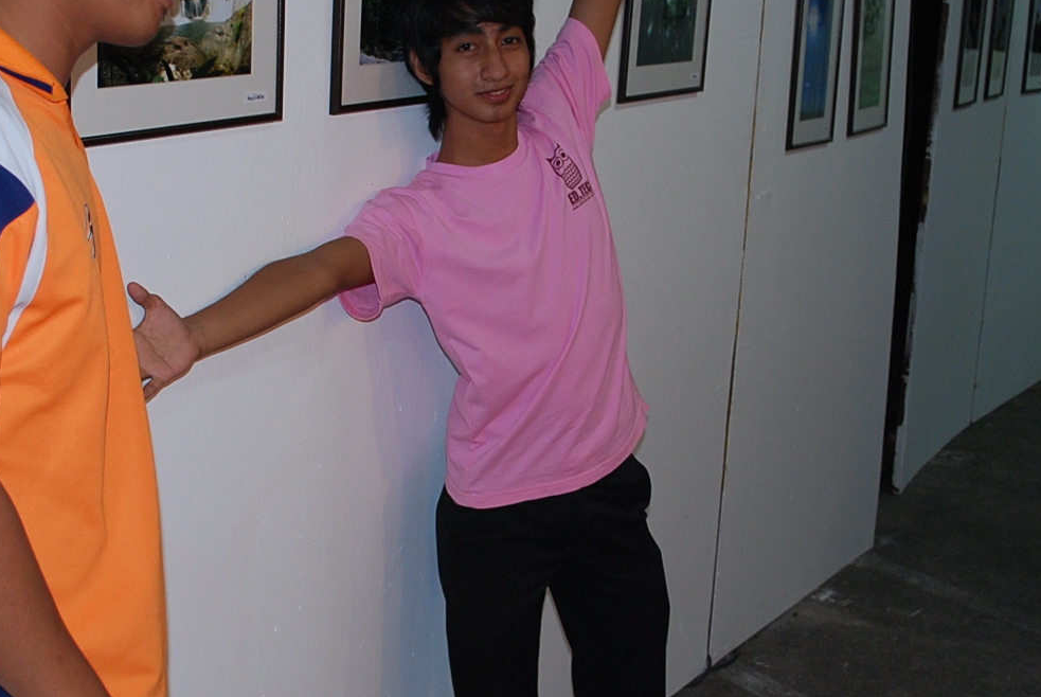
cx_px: 451
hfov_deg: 30.9
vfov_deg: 21.0
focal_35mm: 65
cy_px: 343
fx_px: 1882
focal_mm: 22
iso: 400
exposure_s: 1/40
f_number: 4
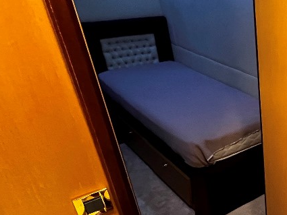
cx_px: 320
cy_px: 144
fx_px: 307
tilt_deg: -29.8
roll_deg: -2.3
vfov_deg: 38.2
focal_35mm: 37
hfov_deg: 40.1
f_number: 1.8
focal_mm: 1.57
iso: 800
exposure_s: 1/60
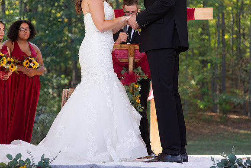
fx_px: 601
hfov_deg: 23.6
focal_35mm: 86
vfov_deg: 15.9
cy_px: 84
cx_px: 127
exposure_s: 1/500
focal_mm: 85
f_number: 4
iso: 400
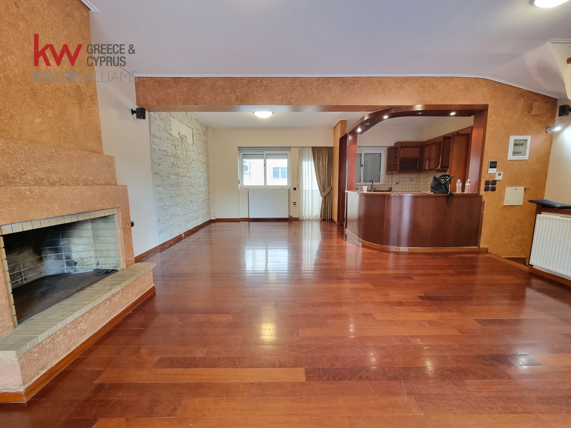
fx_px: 214
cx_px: 286
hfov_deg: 106.2
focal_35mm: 13
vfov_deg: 89.9
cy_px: 214
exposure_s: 1/30
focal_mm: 2.2
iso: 500
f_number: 2.2
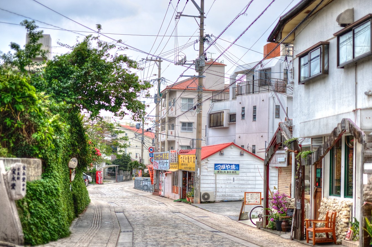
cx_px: 208
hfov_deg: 33.4
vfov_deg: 22.6
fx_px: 619
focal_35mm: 60
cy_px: 135
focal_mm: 50
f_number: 1.4
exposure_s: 1/1000
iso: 200
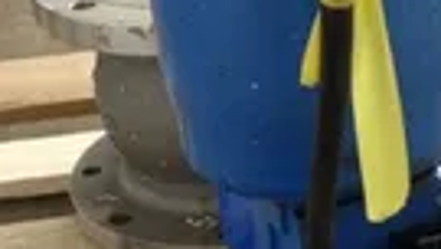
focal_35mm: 113
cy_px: 210
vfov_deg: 10.7
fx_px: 1322
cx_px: 212
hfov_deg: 18.9
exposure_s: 1/20
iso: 250
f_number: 2.4
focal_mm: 4.28
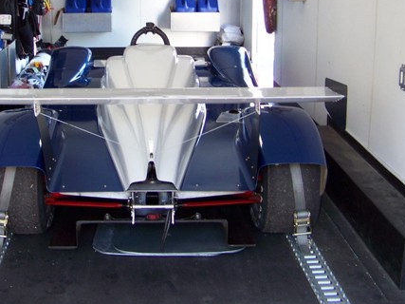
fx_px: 690
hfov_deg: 32.5
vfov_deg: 24.4
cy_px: 60
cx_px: 150
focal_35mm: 59
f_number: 2.8
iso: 93
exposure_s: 1/30
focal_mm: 5.85
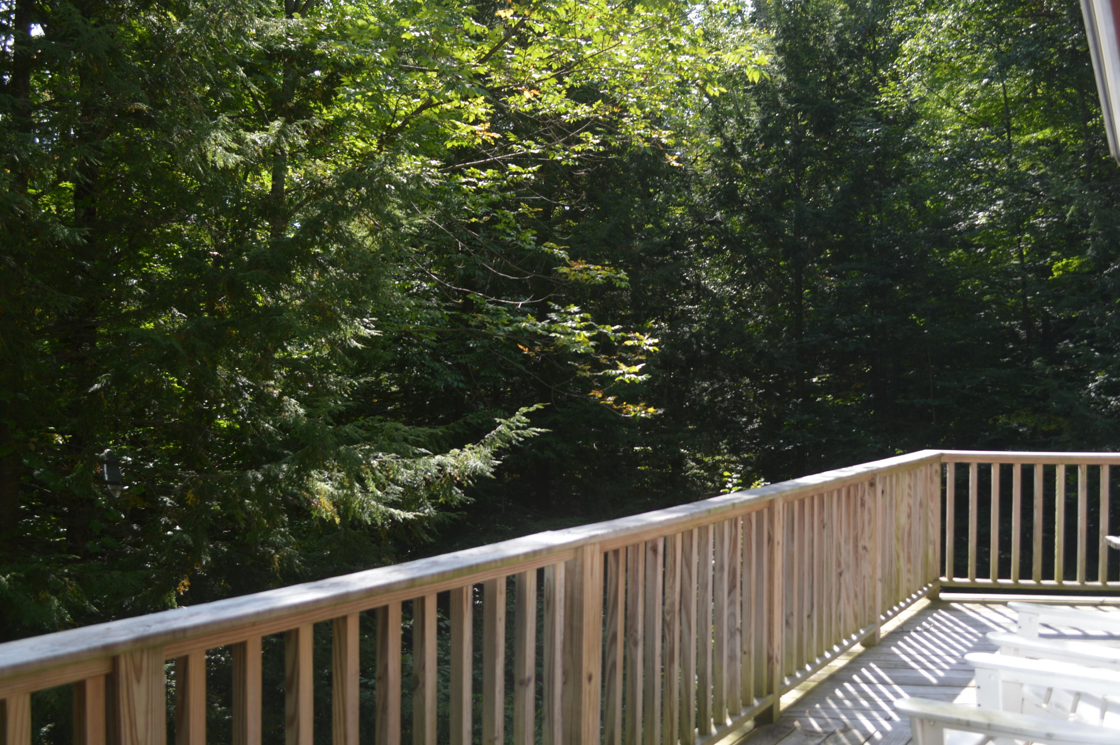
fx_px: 1088
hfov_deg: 54.5
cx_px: 583
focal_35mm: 35
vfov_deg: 37.8
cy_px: 374
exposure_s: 1/200
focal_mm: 20
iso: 100
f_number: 4
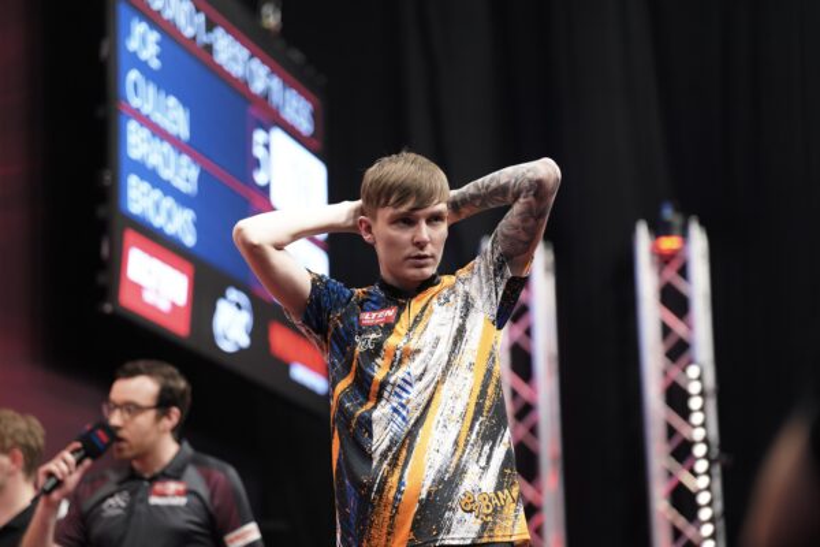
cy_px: 274
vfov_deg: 10.2
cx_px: 410
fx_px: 3075
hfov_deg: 15.2
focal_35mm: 135
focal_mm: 135
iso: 2500
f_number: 2.8
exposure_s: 1/500
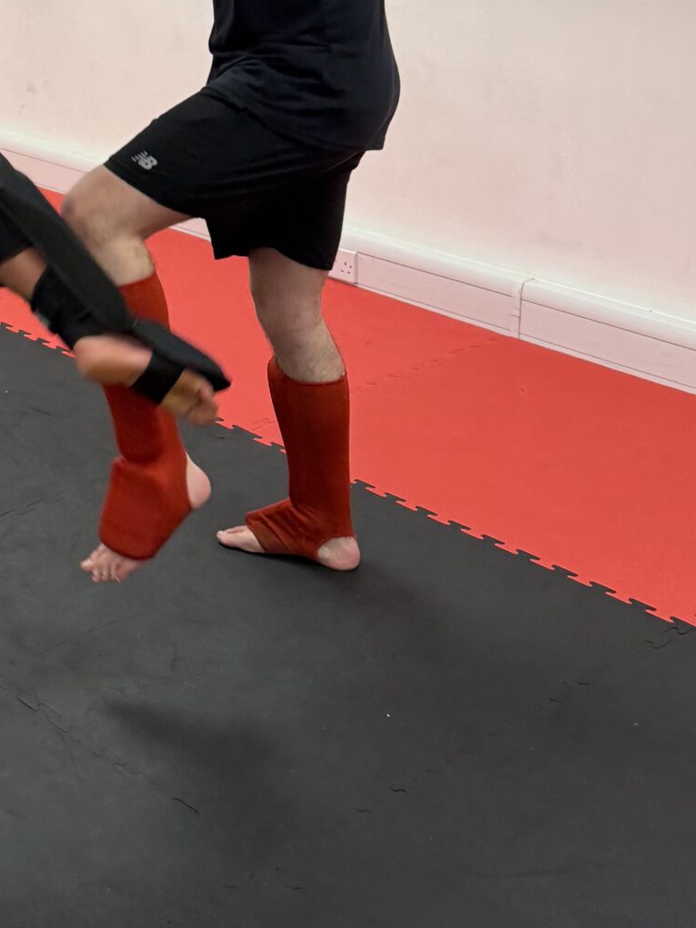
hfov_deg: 22.6
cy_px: 18
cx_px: -77
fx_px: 1636
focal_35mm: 61
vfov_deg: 29.7
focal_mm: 6.76
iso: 160
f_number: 1.78
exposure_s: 1/100
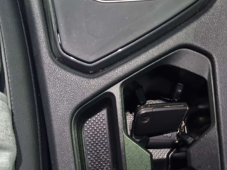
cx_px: 111
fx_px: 354
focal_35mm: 54
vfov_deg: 26.2
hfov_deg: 35.5
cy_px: 150
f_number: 1.8
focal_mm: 5.4
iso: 1250
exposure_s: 1/20
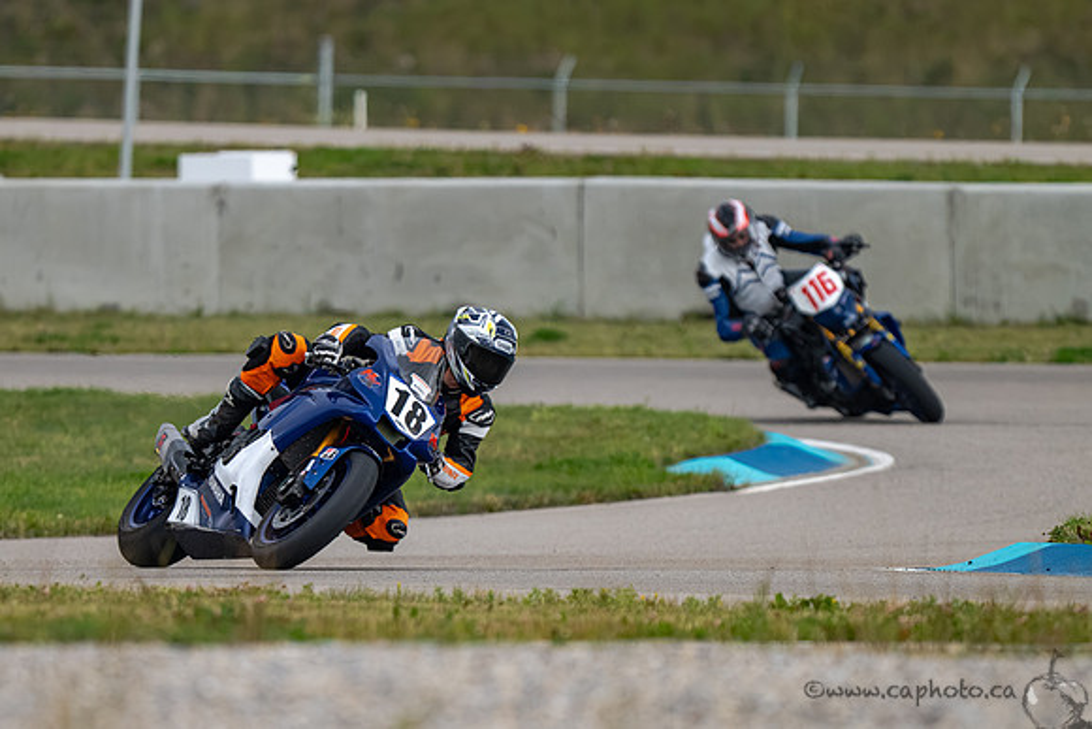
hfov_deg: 2.3
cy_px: 466
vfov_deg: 1.5
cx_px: 327
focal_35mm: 906
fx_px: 27473
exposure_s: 1/1250
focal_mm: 600
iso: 900
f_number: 6.3
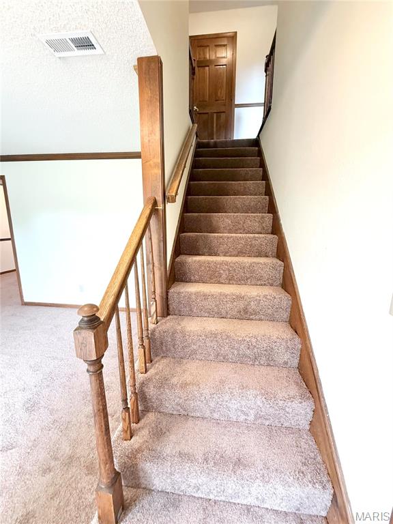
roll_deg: -0.7
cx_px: 196
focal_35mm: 14
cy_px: 262
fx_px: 212
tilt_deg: -10.5
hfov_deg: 85.7
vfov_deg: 102.1
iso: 500
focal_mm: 2.22
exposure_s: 1/60
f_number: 2.2
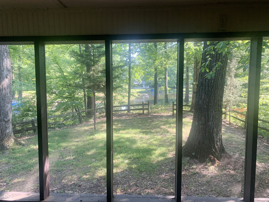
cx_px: 134
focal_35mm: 26
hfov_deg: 67.3
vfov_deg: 53.1
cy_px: 101
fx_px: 202
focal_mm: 4.25
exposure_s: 1/121
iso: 80
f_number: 1.8
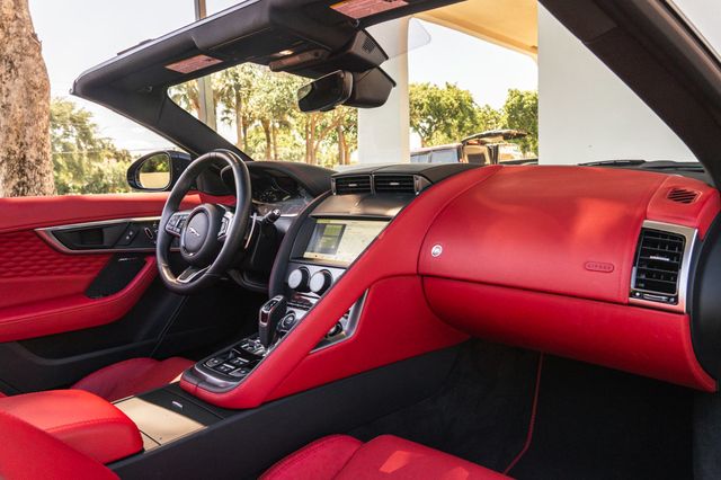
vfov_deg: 48.4
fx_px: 534
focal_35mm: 27
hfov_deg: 67.9
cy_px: 240
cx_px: 397
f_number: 7.1
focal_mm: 24
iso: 640
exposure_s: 1/160
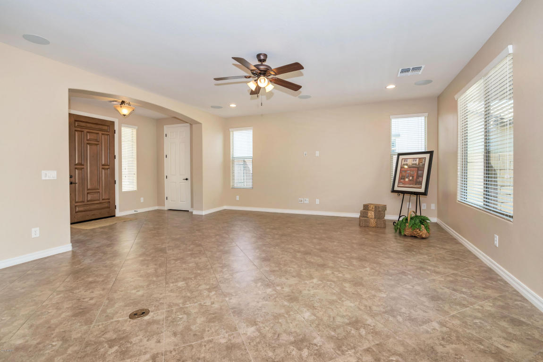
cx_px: 272
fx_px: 226
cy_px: 181
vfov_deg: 77.3
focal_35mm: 15
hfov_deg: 100.4
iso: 640
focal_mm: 15
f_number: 5.6
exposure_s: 1/60
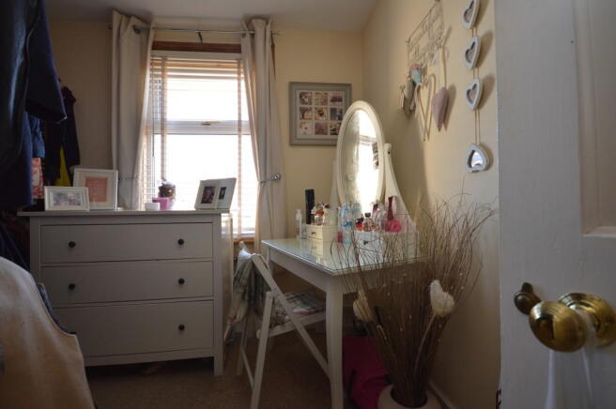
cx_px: 308
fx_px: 256
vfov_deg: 77.2
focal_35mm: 15
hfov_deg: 100.4
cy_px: 204
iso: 400
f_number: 4
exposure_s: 1/60
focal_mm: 10
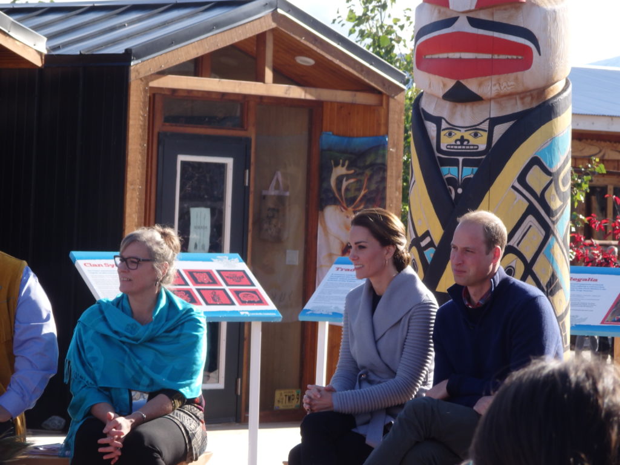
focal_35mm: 169
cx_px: 310
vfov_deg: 8.8
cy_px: 232
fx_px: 3027
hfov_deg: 11.7
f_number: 5.7
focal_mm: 30.2
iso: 100
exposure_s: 1/160
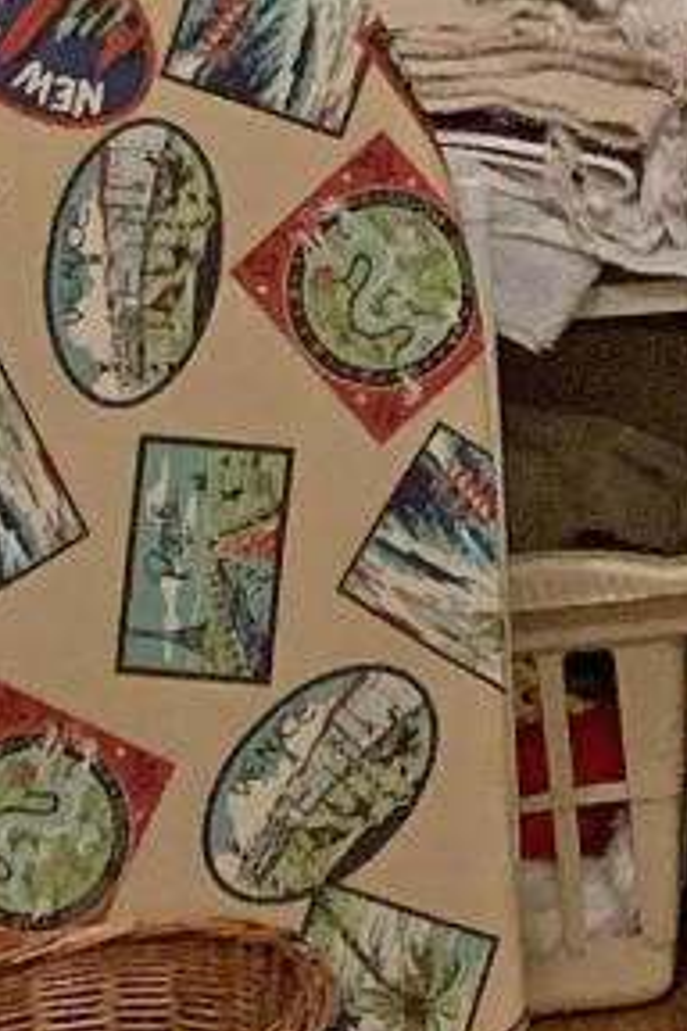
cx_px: 2043
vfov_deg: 10.7
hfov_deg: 6.6
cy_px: -322
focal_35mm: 188
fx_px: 5381
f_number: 1.8
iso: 320
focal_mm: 4.25
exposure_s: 1/60
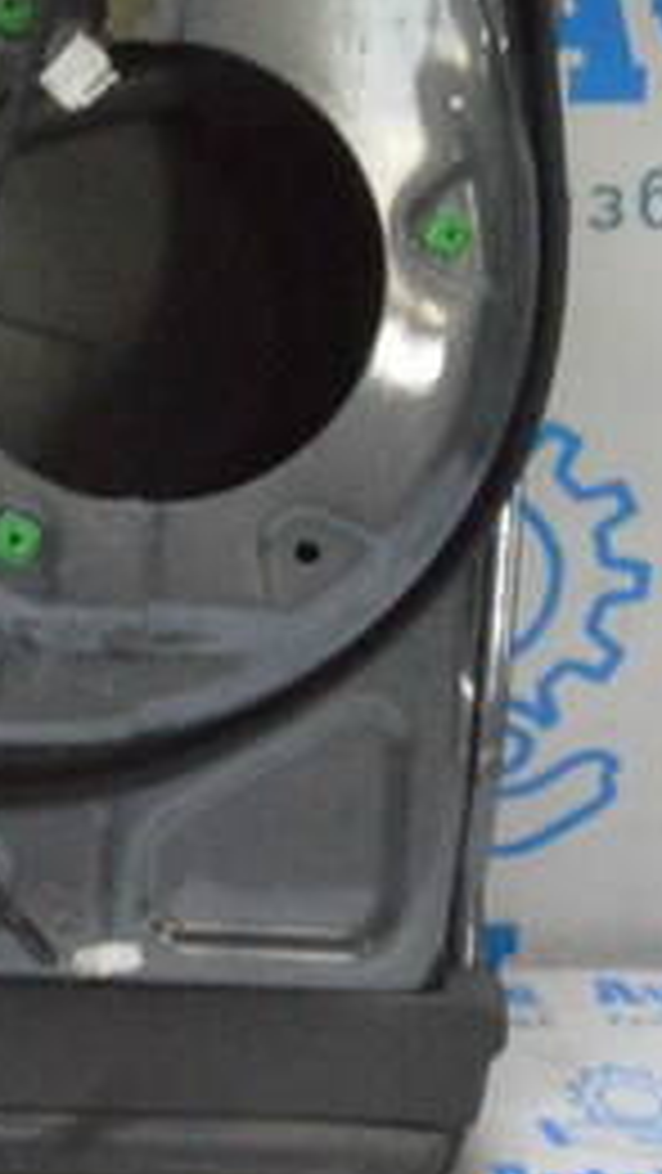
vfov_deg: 18.2
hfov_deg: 10.0
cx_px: -752
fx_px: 3461
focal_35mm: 111
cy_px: -286
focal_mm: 18
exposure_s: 1/15
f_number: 20
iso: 6400
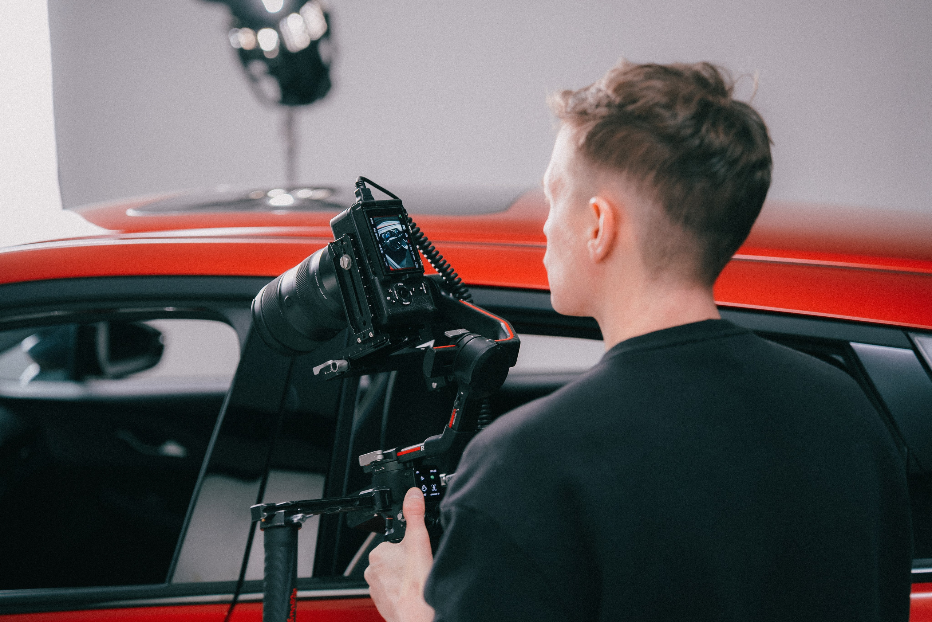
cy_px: 311
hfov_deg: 29.7
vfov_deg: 20.0
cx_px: 466
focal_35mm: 68
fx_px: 1760
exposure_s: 1/100
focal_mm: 68
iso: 320
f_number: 2.8
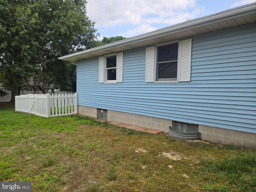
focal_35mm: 23
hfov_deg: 73.9
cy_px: 96
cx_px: 128
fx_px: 170
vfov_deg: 58.9
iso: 25
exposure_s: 1/1154
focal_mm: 5.4
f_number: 1.8
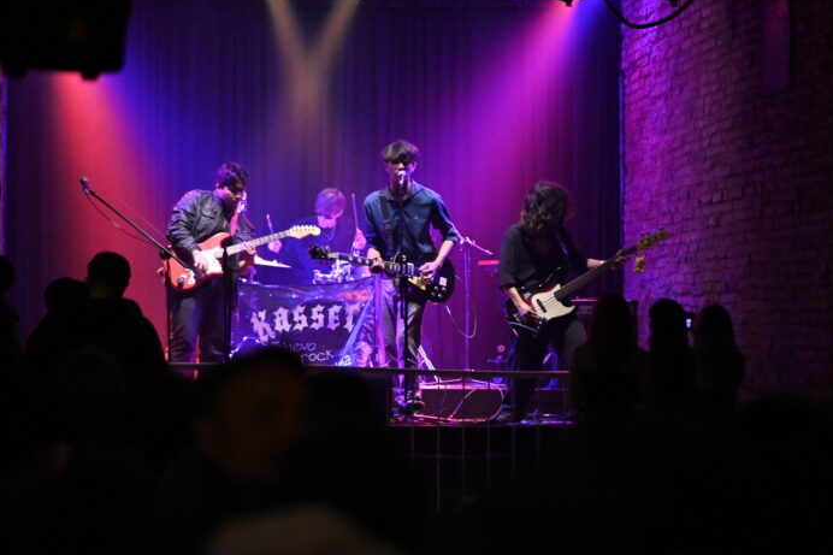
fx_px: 3274
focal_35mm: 142
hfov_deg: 14.5
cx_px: 385
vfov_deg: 9.7
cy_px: 287
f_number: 1.9
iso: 5000
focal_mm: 85
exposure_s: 1/320
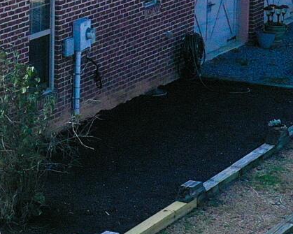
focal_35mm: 188
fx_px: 1630
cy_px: -92
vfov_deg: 8.1
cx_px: -254
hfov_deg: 9.7
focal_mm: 10.26
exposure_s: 1/640
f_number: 6.3
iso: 100
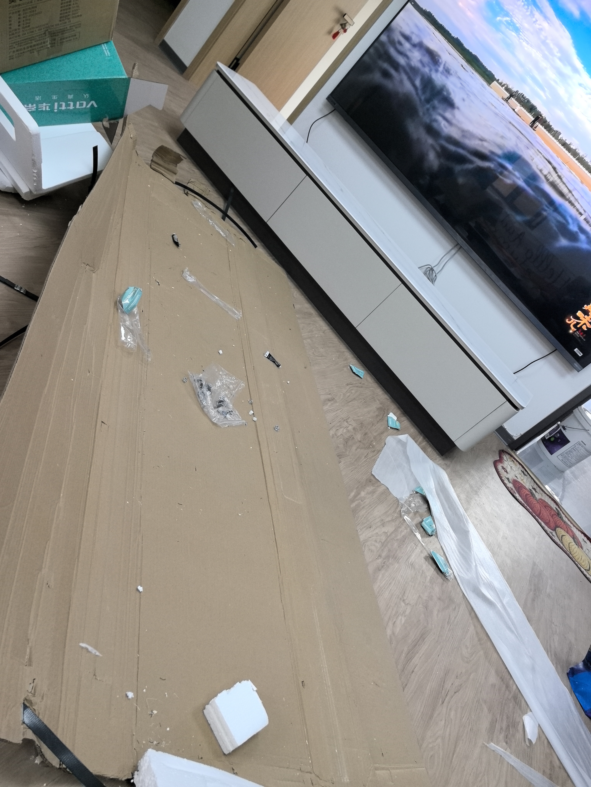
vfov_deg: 65.3
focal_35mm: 27
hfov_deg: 51.4
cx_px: 296
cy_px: 394
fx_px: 615
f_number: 2
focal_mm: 5.75
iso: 50
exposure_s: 1/101
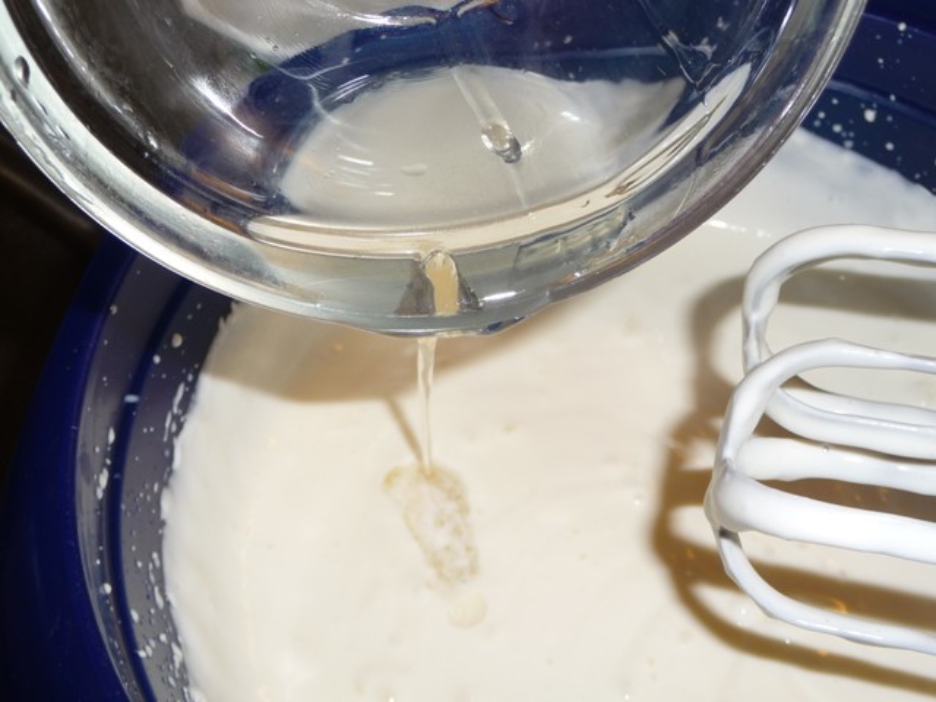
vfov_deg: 32.2
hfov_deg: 42.1
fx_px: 1217
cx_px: 468
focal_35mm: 45
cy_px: 351
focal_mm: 7.6
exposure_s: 1/30
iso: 100
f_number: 4.1
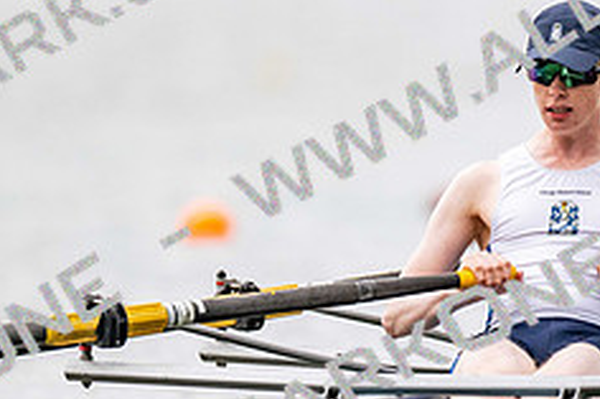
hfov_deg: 1.4
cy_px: 225
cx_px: 547
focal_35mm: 1476
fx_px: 24582
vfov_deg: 0.9
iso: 1000
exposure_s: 1/2500
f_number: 4
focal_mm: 600
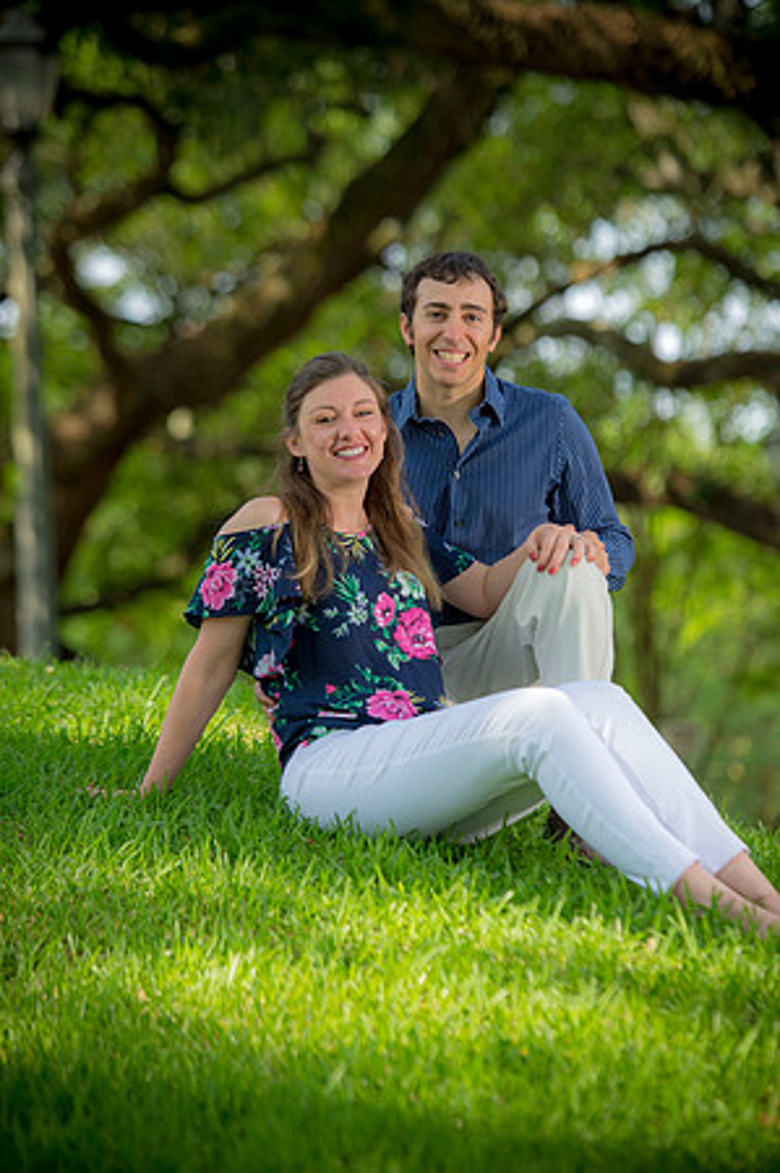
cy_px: 586
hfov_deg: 9.8
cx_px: 390
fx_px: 4560
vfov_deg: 14.7
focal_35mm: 140
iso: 200
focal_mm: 140
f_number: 3.5
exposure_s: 1/400
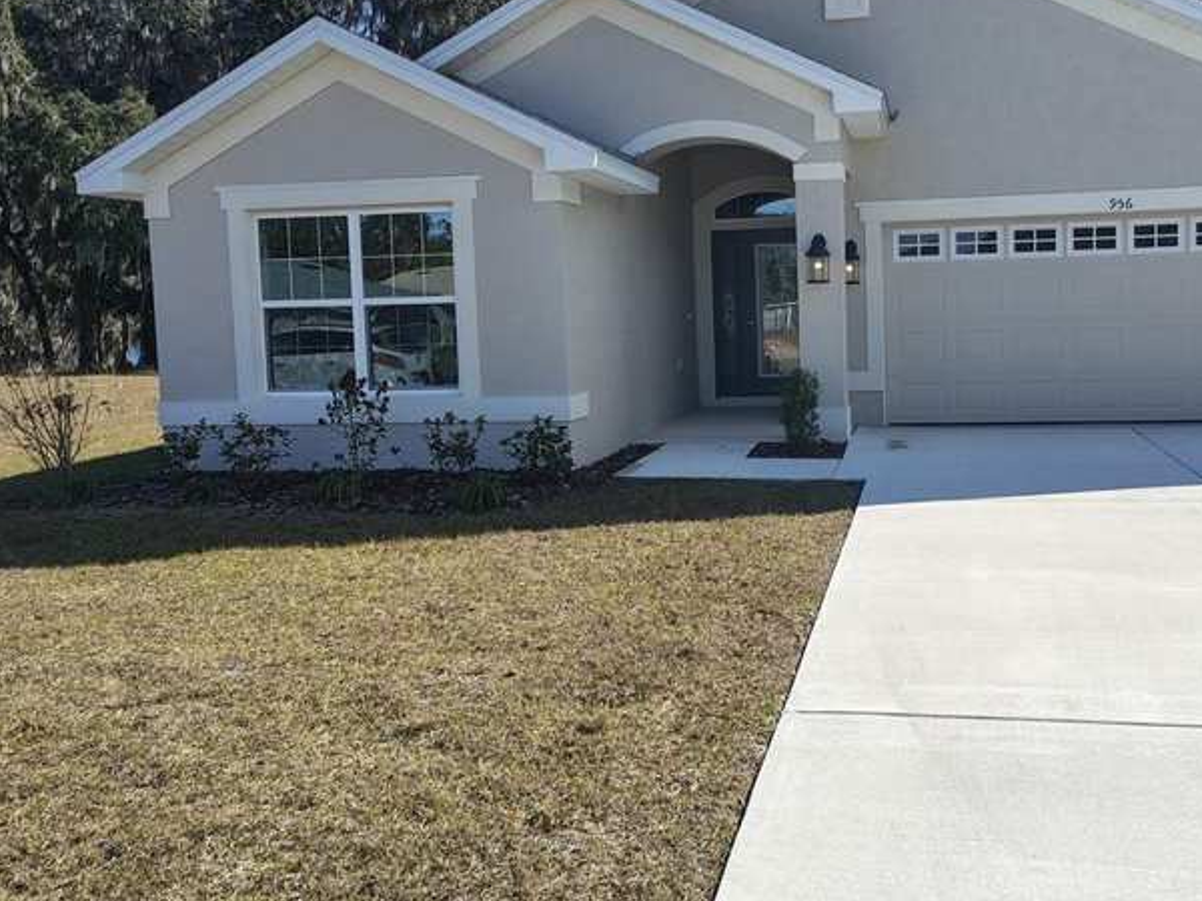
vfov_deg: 44.0
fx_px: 1111
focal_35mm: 32
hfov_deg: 56.0
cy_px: 382
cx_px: 763
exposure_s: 1/1689
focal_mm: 5.56
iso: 100
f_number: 1.8
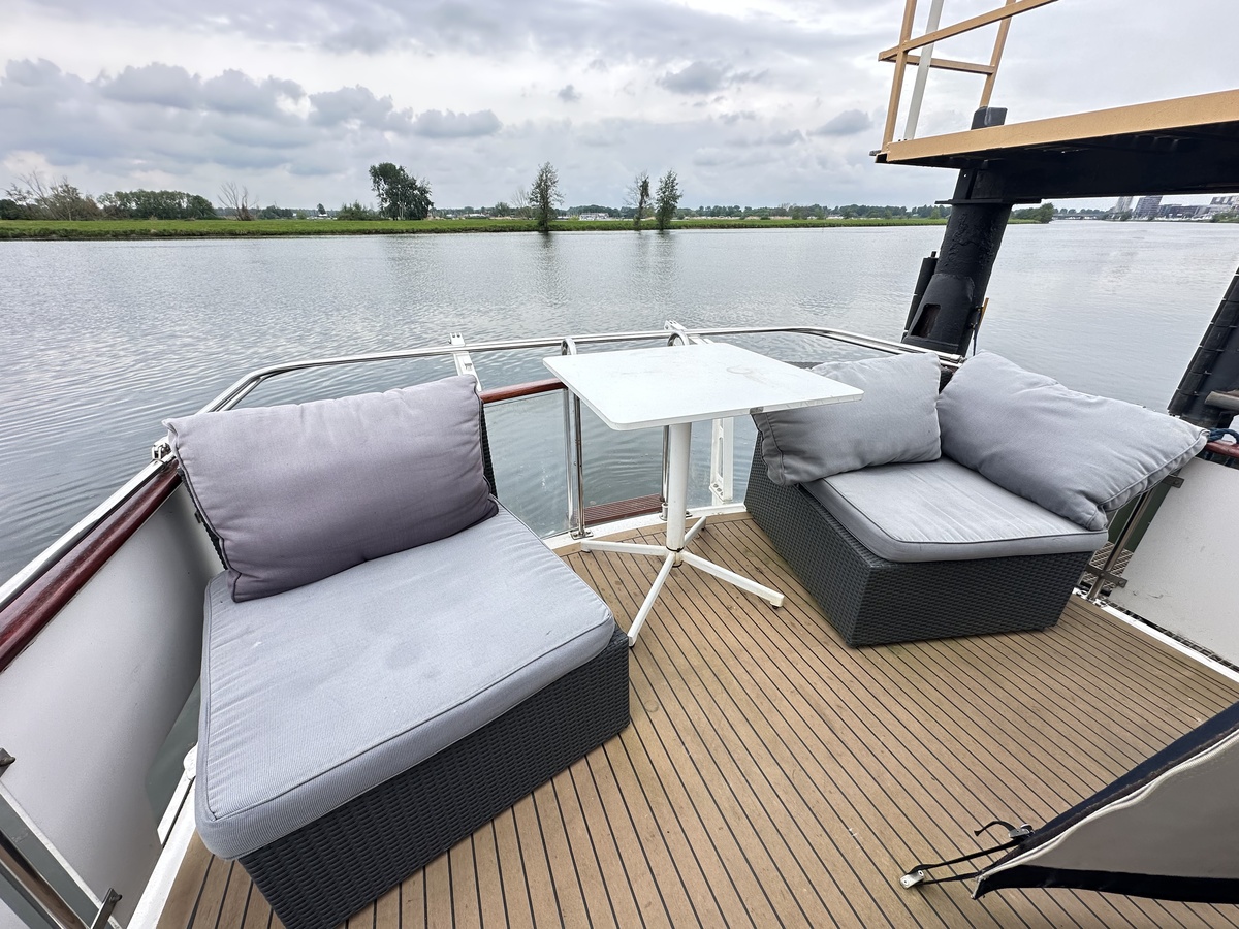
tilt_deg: -26.5
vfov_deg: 85.7
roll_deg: +0.4
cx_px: 620
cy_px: 464
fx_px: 501
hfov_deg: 102.1
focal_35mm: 14
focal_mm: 2.22
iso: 40
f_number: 2.2
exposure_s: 1/449
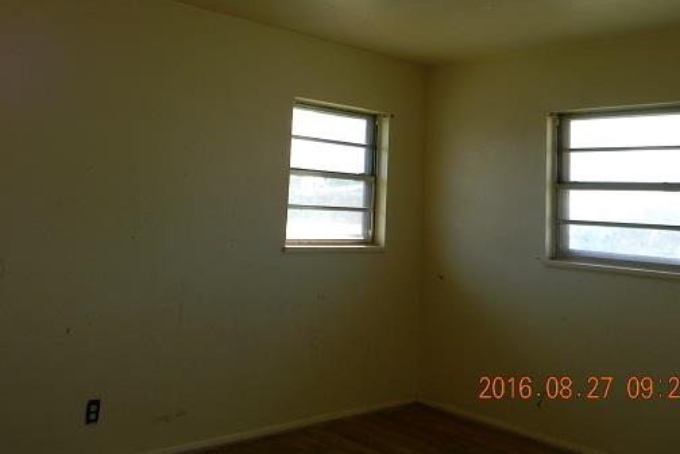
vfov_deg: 35.4
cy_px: 131
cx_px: 313
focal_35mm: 37
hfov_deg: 51.8
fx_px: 699
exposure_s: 1/73.8
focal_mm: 5
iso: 80
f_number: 3.5
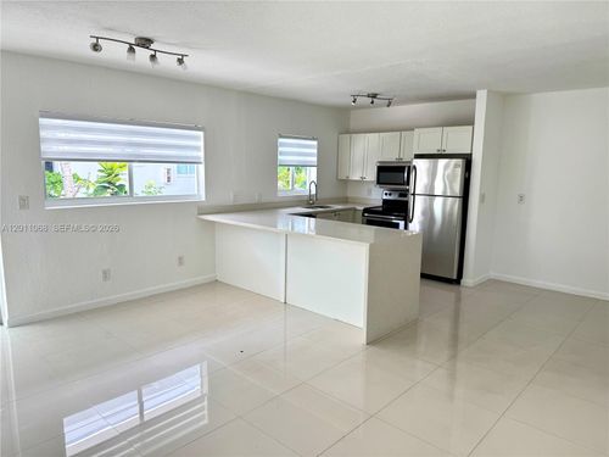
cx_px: 304
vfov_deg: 56.8
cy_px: 228
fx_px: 422
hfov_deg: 71.6
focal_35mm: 24
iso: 100
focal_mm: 6.76
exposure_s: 1/121
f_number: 1.78
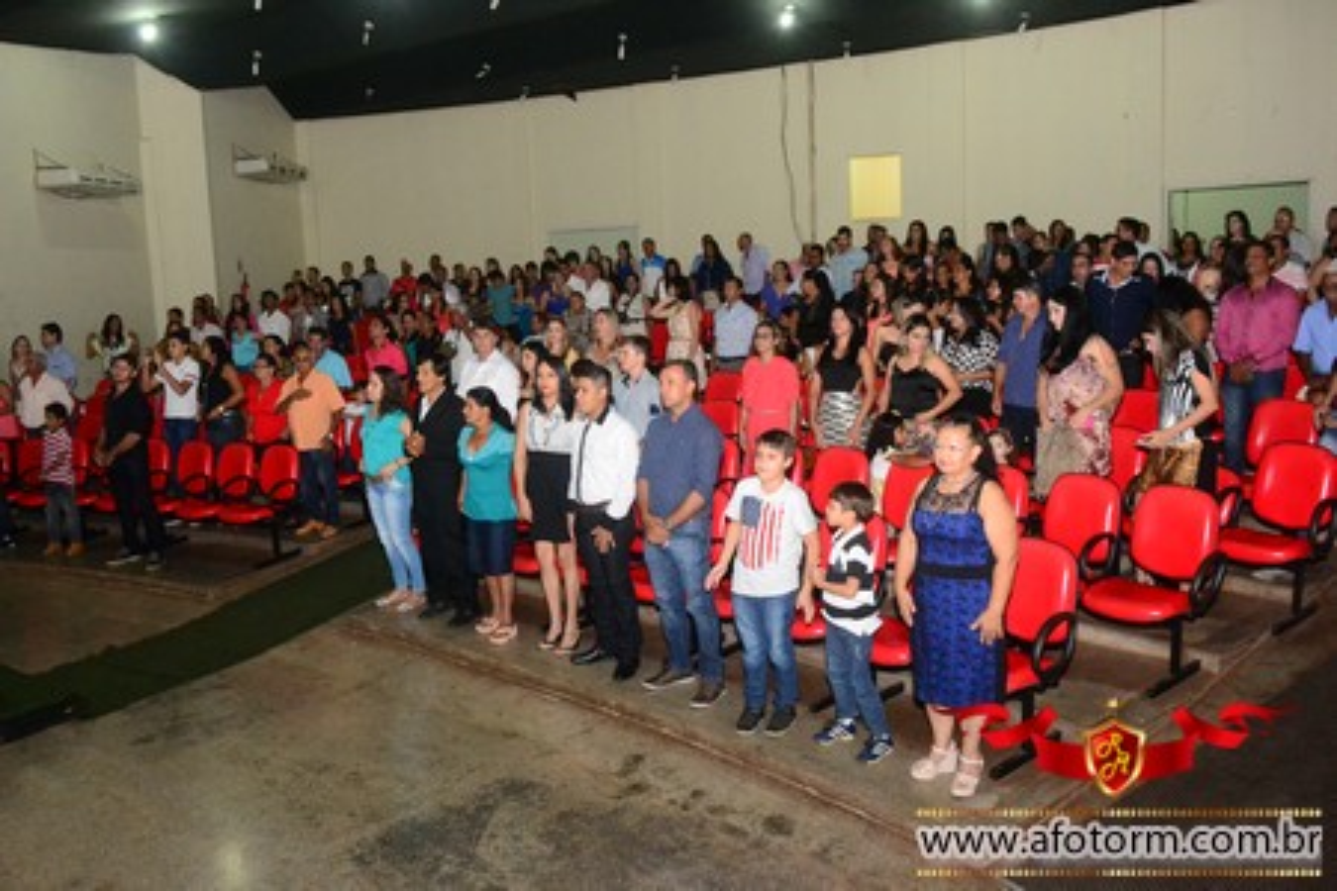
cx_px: 668
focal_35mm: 30
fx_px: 1114
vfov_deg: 43.6
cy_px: 446
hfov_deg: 61.9
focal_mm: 20
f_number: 7.1
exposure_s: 1/80
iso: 3200
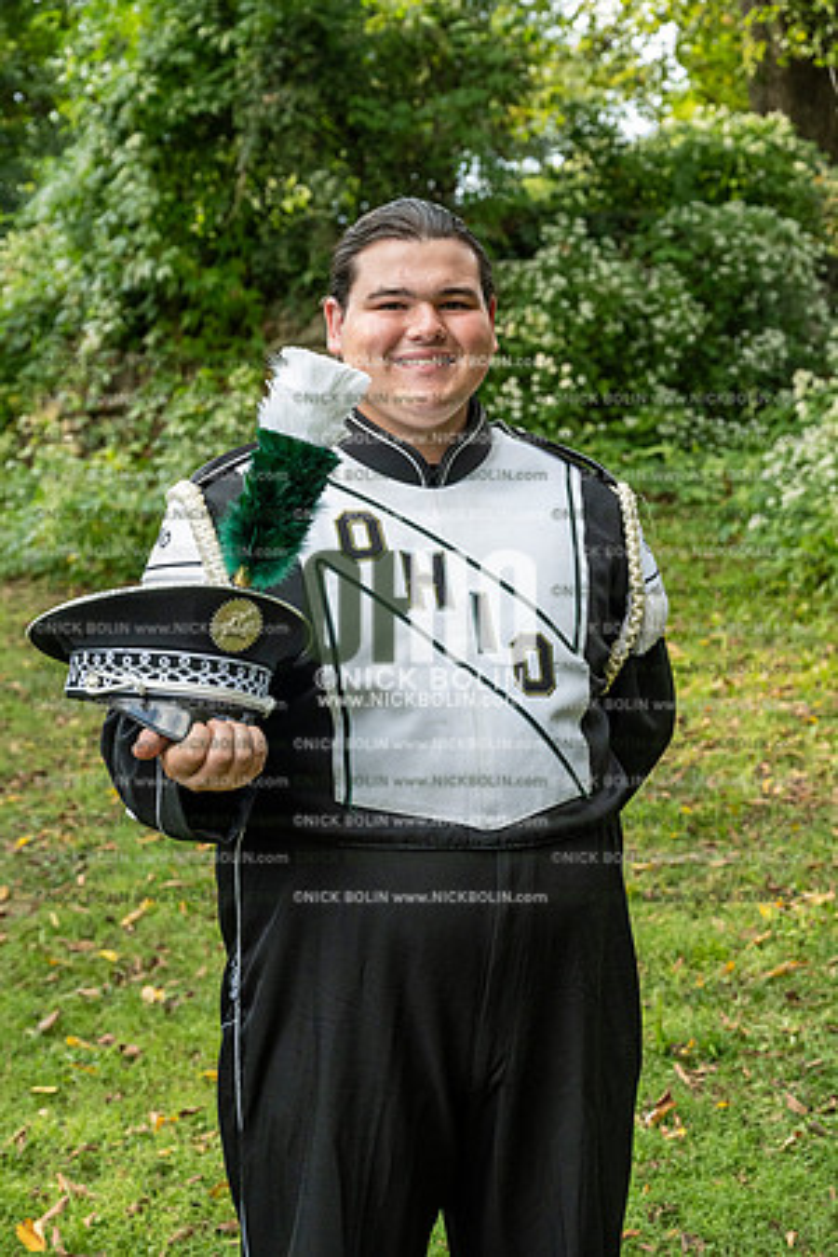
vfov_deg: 36.9
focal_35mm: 54
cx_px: 419
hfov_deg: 25.1
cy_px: 628
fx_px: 1885
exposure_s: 1/640
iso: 1000
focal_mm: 54
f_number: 5.6
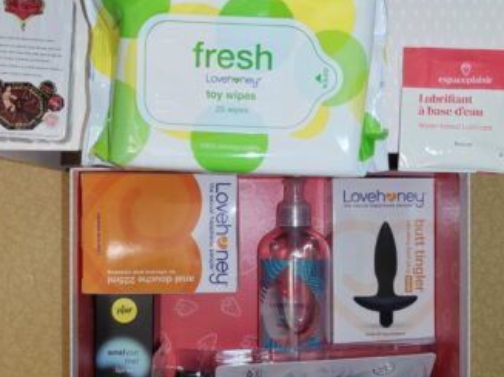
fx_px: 480
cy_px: 214
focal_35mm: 33
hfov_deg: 55.3
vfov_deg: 42.8
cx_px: 270
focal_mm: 5.52
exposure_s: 1/50
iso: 800
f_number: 1.9
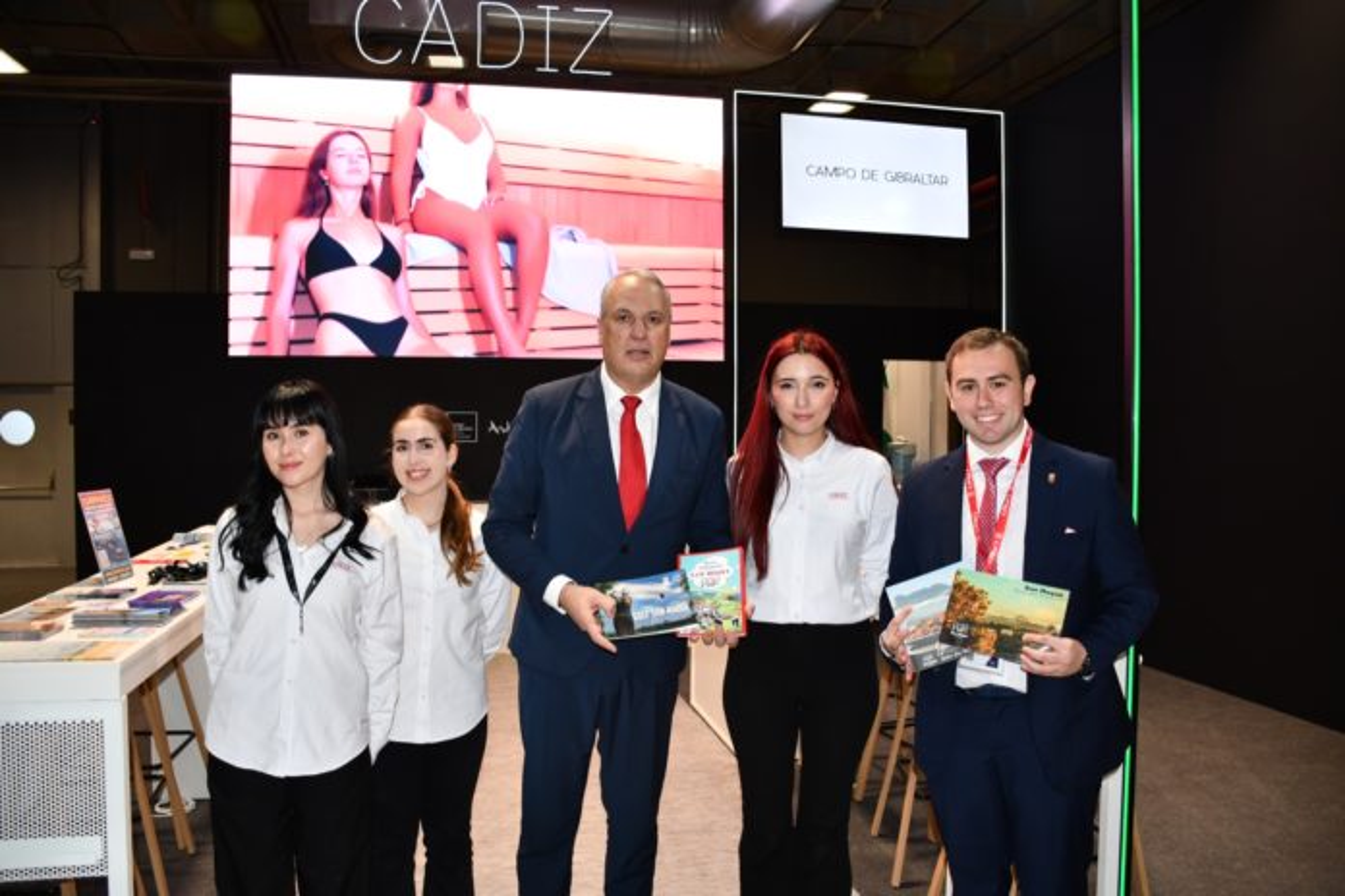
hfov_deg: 67.4
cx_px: 672
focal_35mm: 27
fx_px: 1009
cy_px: 448
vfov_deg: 47.9
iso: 360
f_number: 3.5
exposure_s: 1/125
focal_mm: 18
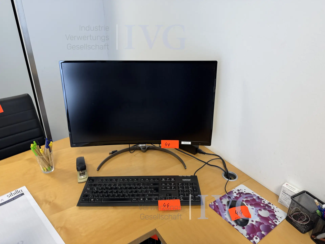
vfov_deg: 56.8
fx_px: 225
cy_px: 122
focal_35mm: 24
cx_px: 162
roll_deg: -0.2
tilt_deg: -25.5
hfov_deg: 71.6
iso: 125
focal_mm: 6.76
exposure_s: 1/50
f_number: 1.78
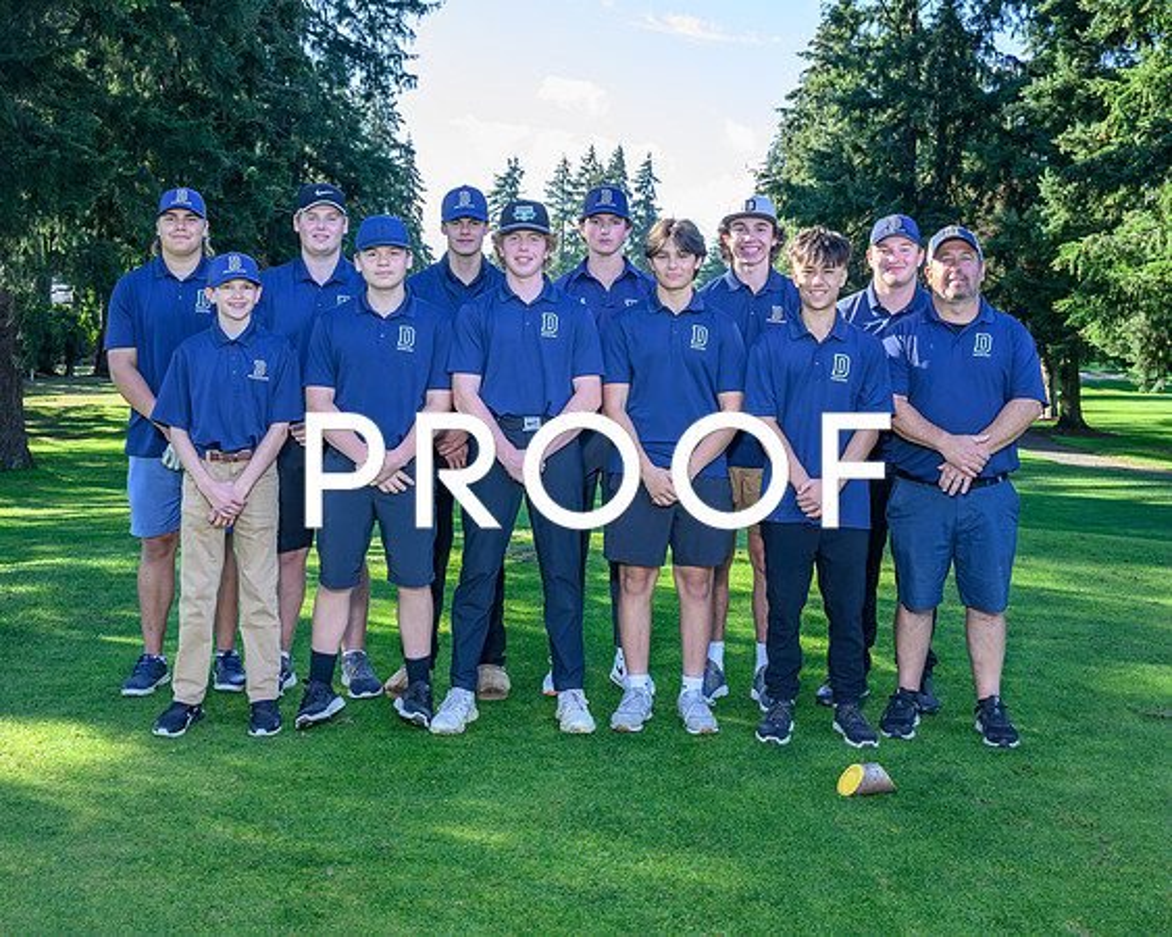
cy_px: 369
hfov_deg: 44.4
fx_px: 1435
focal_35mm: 41
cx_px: 574
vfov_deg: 36.0
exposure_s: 1/125
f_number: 6.3
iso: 200
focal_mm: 30
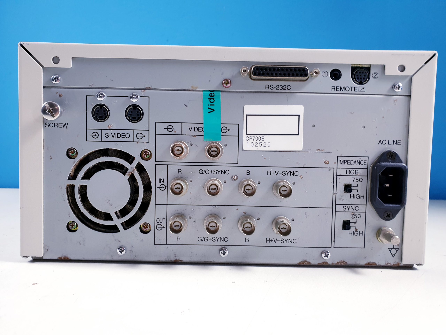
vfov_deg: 53.1
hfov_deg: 67.3
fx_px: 335
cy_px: 168
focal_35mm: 26
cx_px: 223
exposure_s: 1/50
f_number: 2.4
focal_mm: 4.3
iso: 100
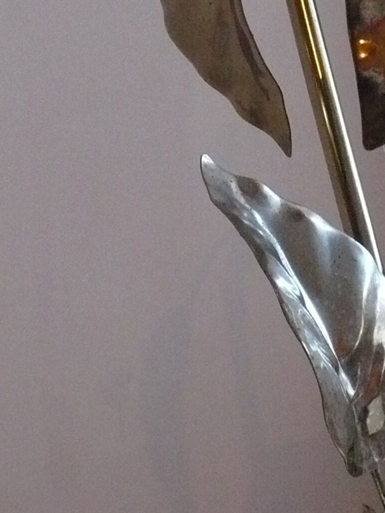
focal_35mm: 111
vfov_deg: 17.7
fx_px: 1646
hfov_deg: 13.0
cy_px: 344
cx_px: 448
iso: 400
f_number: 2.8
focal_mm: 6.1
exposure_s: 1/60
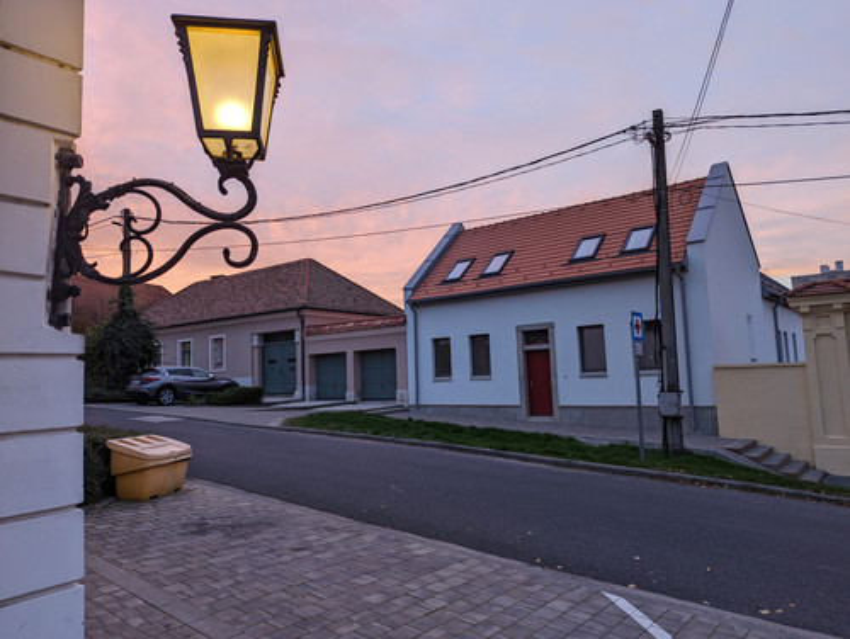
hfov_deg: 71.5
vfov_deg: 56.9
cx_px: 425
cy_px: 320
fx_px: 590
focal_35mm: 24
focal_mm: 6.81
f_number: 1.85
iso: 47
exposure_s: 1/35.9
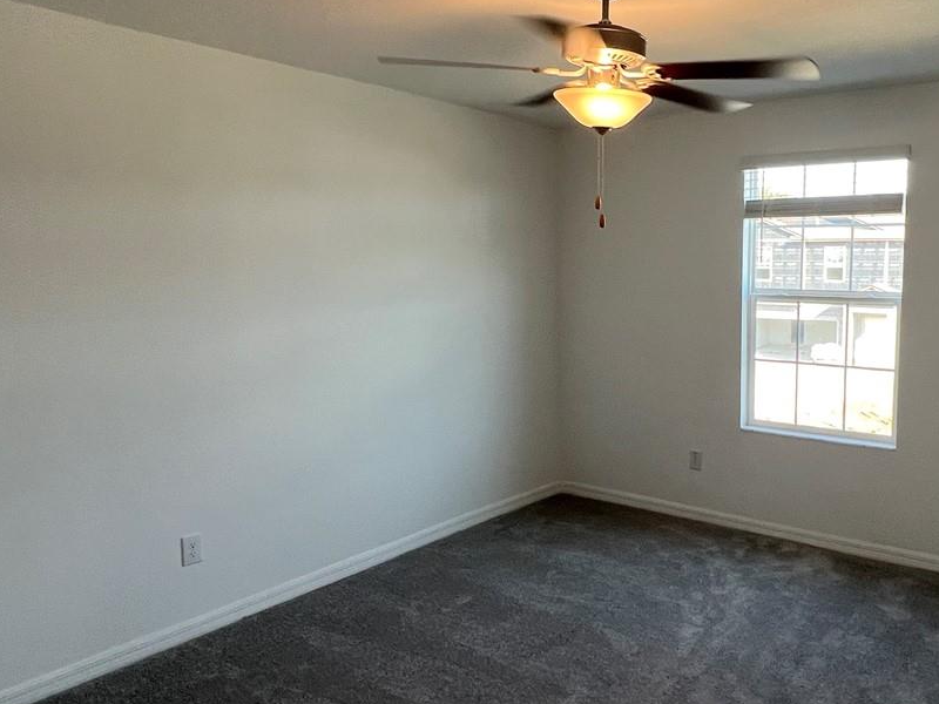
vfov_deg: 53.1
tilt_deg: -3.5
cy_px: 351
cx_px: 650
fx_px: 705
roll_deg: -2.4
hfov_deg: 64.9
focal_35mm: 26
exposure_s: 1/120
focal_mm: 1.57
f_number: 1.8
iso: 100
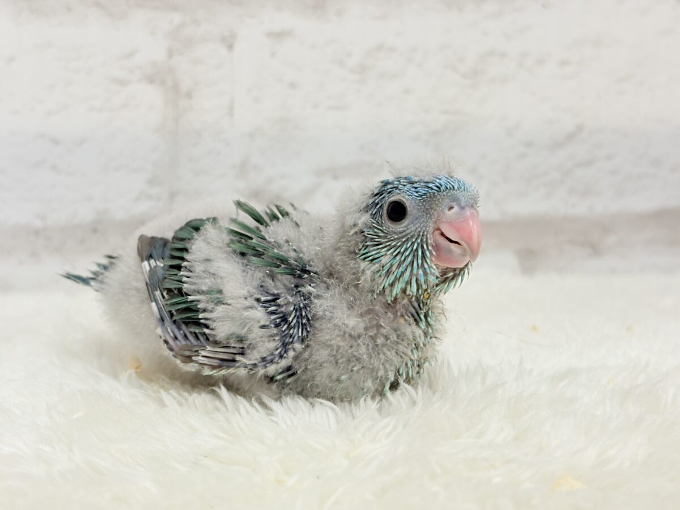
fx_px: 1021
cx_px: 340
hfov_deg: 36.8
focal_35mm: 52
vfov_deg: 28.0
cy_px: 255
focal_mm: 5.96
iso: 80
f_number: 1.6
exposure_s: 1/100
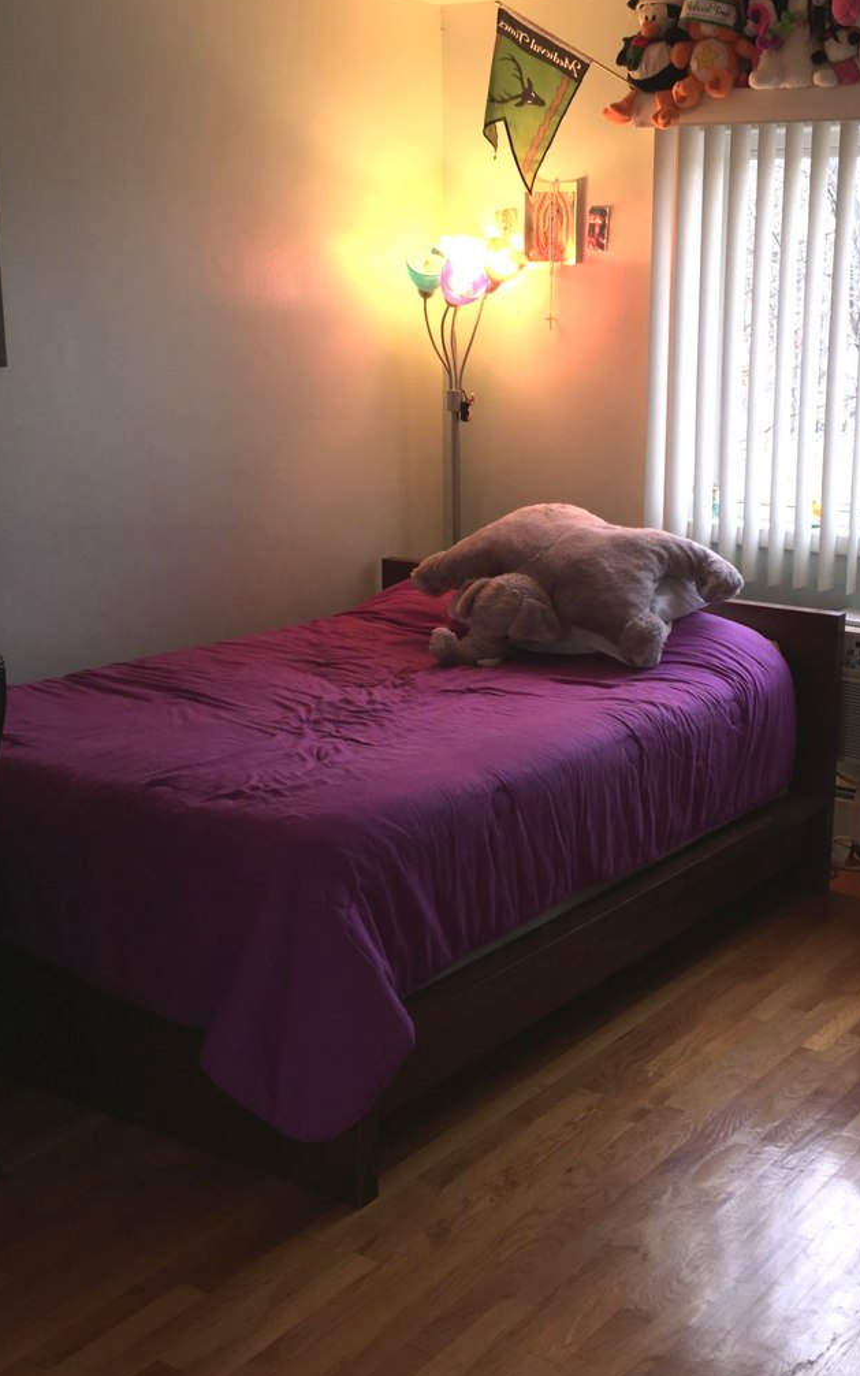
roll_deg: -1.3
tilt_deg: -14.5
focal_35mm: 44
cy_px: 699
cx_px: 561
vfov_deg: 45.3
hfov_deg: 29.1
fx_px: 1650
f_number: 2.2
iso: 25
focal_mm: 4.15
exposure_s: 1/30
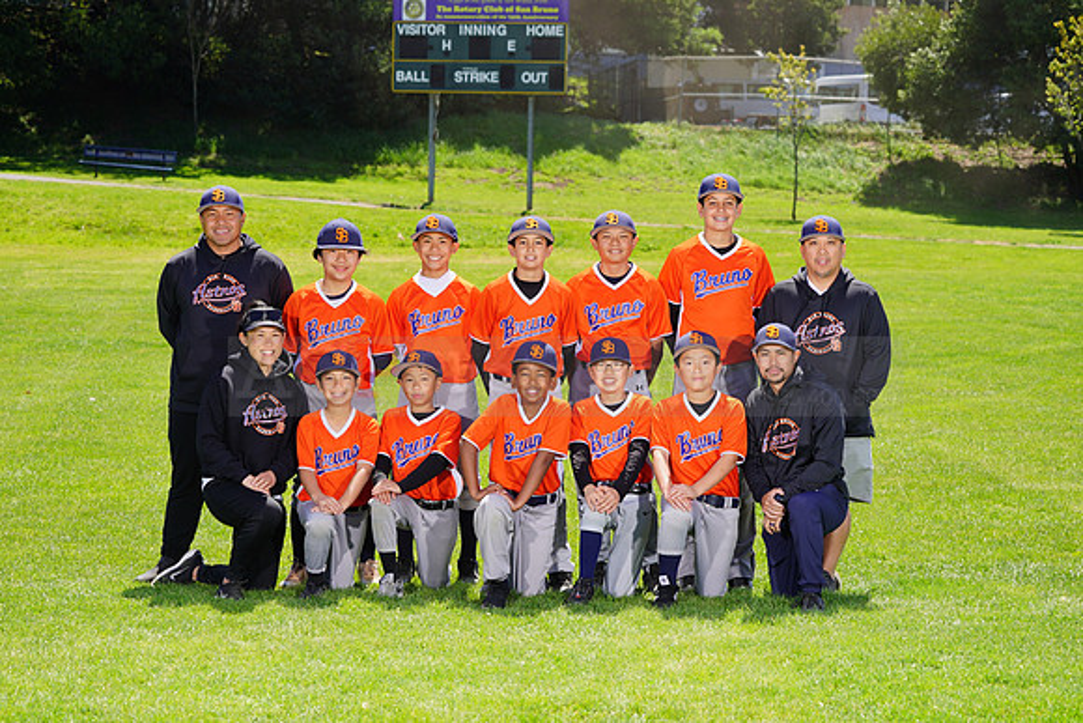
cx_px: 542
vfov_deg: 13.7
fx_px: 3009
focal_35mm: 100
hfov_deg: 20.4
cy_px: 362
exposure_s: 1/250
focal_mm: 100
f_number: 8
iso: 100
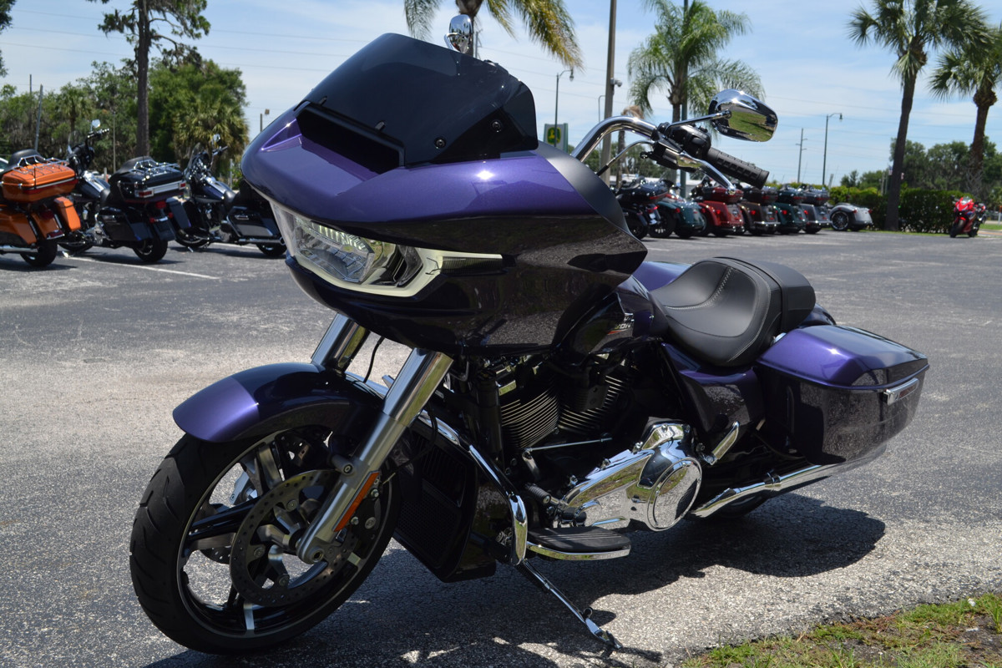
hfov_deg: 53.1
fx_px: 1002
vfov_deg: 36.9
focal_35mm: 36
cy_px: 334
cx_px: 501
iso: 100
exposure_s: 1/250
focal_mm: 24
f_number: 7.1
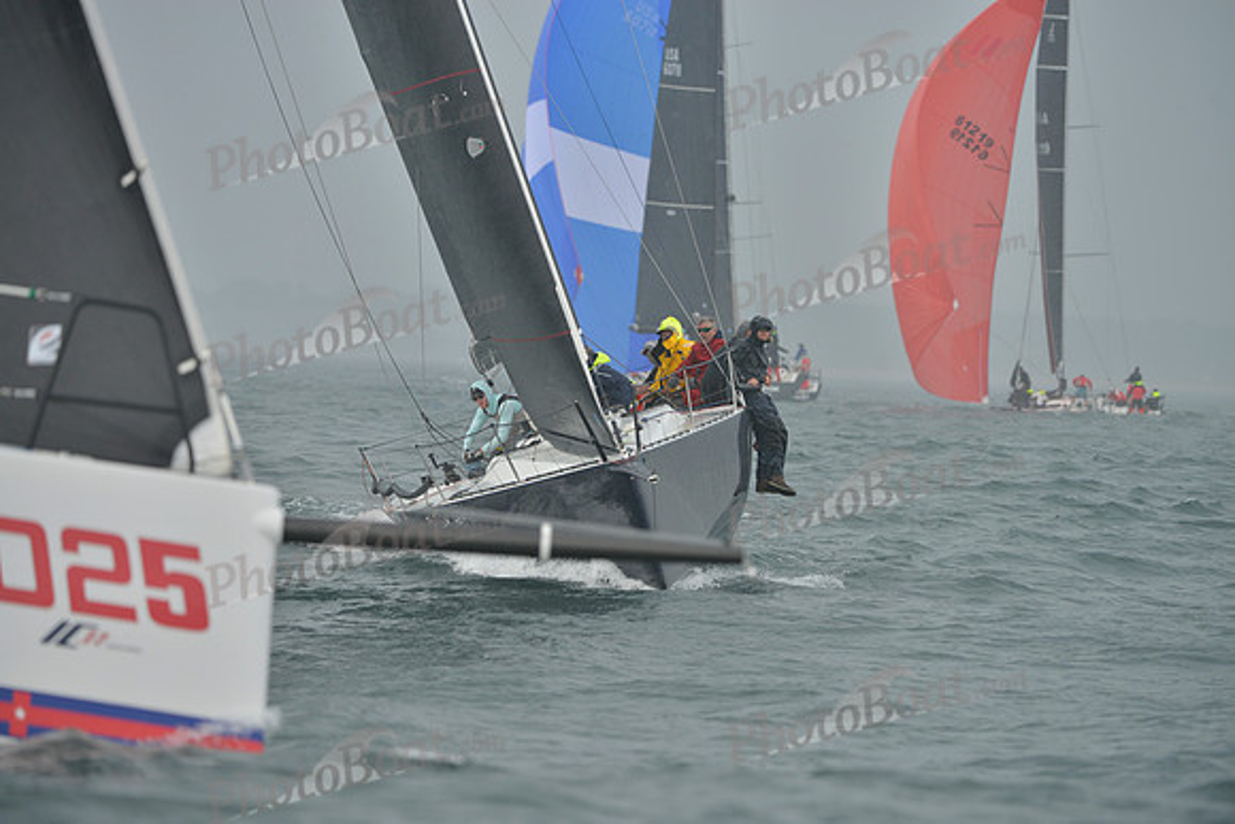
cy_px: 412
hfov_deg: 9.4
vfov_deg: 6.2
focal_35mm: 220
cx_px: 618
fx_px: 7549
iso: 280
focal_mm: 220
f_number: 5
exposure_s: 1/800
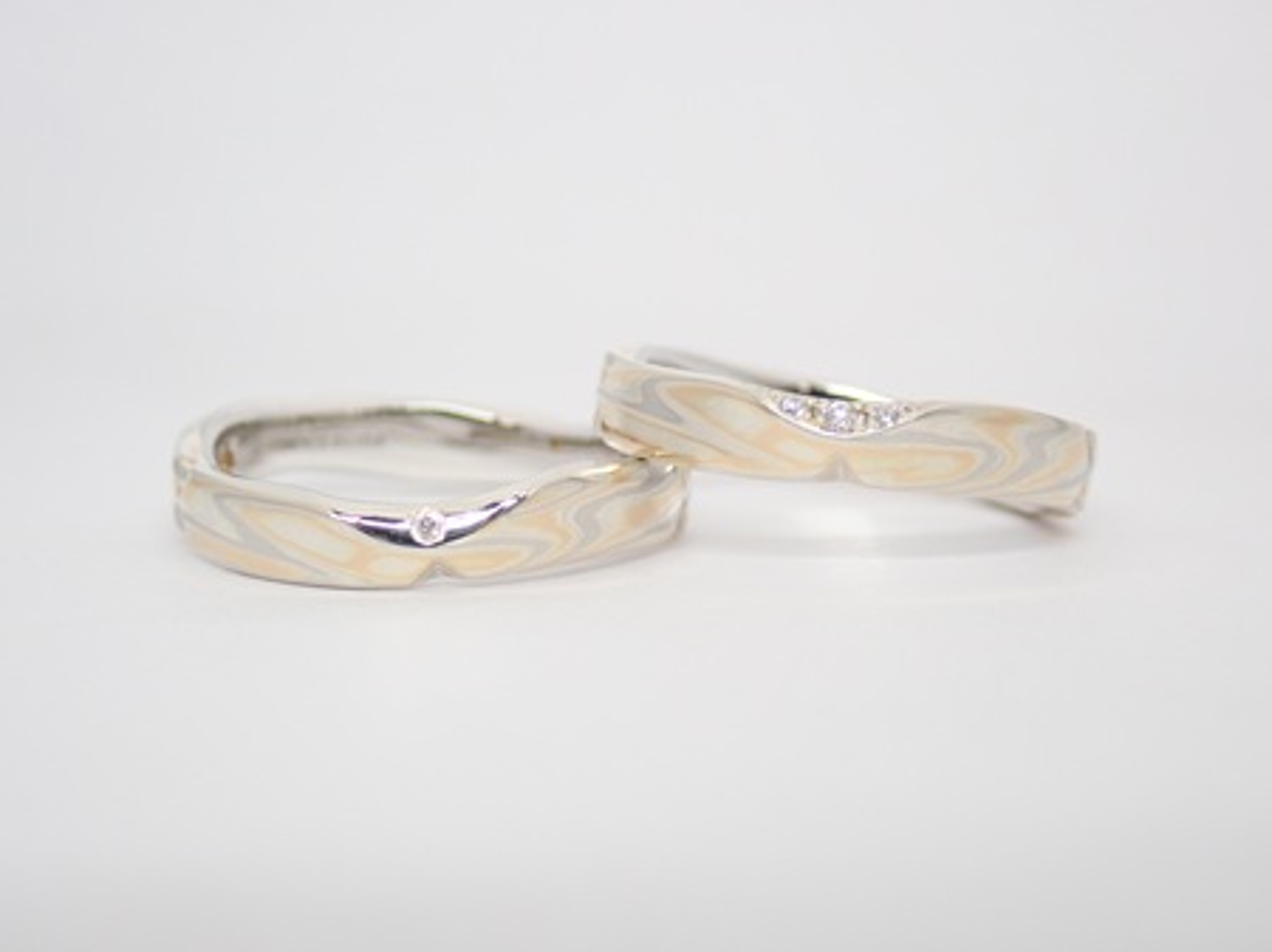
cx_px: 636
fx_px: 2828
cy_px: 476
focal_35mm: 77
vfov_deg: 19.1
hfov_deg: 25.3
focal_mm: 13.65
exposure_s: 1/100
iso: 200
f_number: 4.1
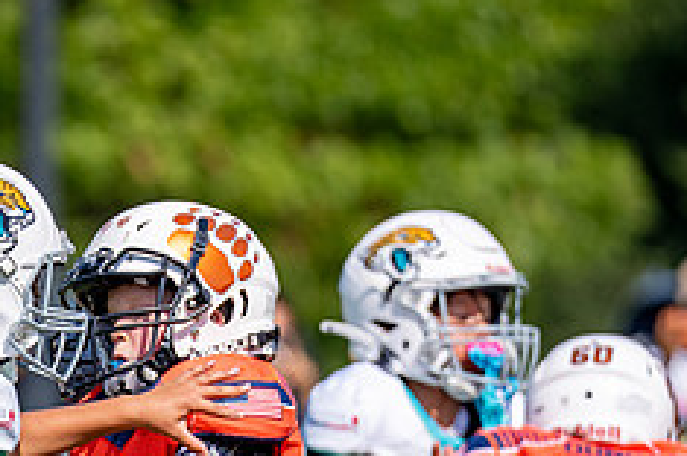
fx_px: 13759
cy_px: 603
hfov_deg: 2.9
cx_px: -81
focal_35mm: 722
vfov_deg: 1.9
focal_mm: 200
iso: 200
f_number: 2.8
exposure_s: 1/5000
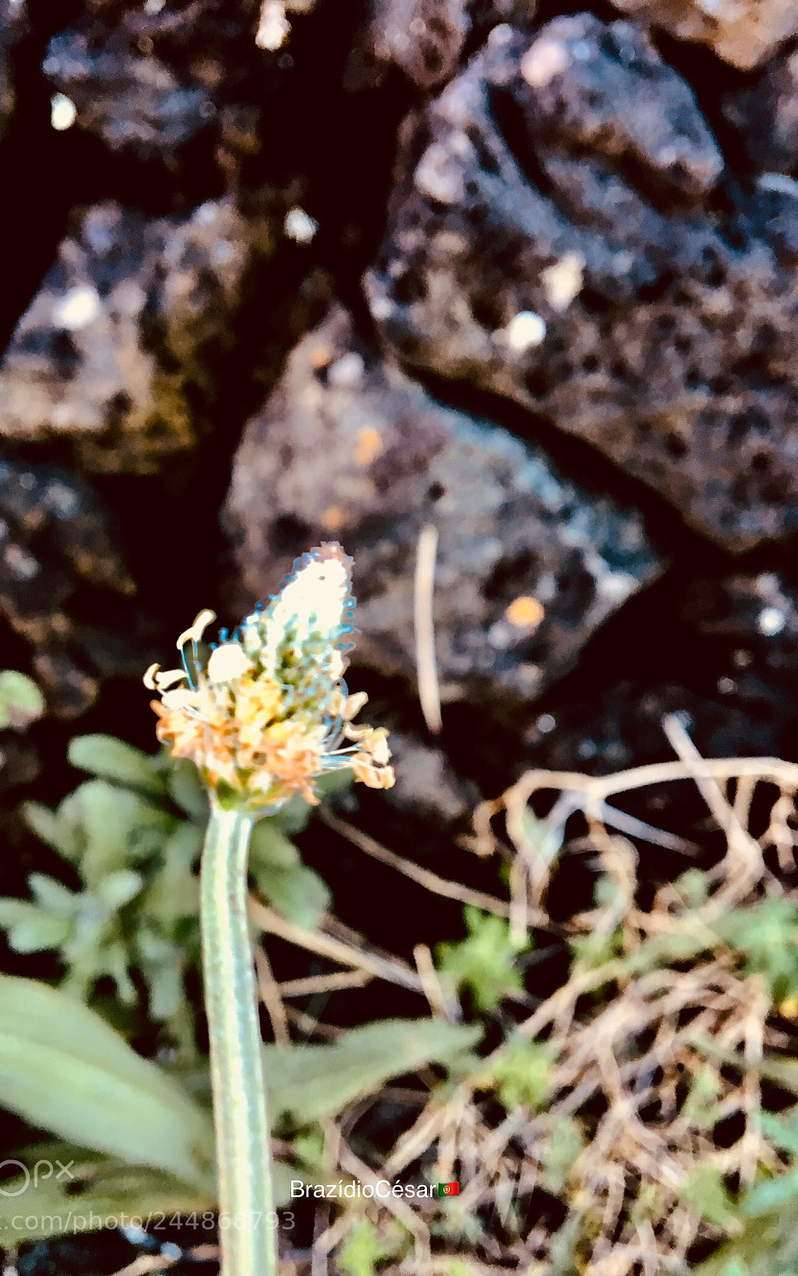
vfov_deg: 61.2
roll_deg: +5.4
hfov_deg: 40.6
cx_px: 357
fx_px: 1079
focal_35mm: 31
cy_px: 641
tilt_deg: -35.3
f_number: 2.2
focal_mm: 4.15
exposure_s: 1/33
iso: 32
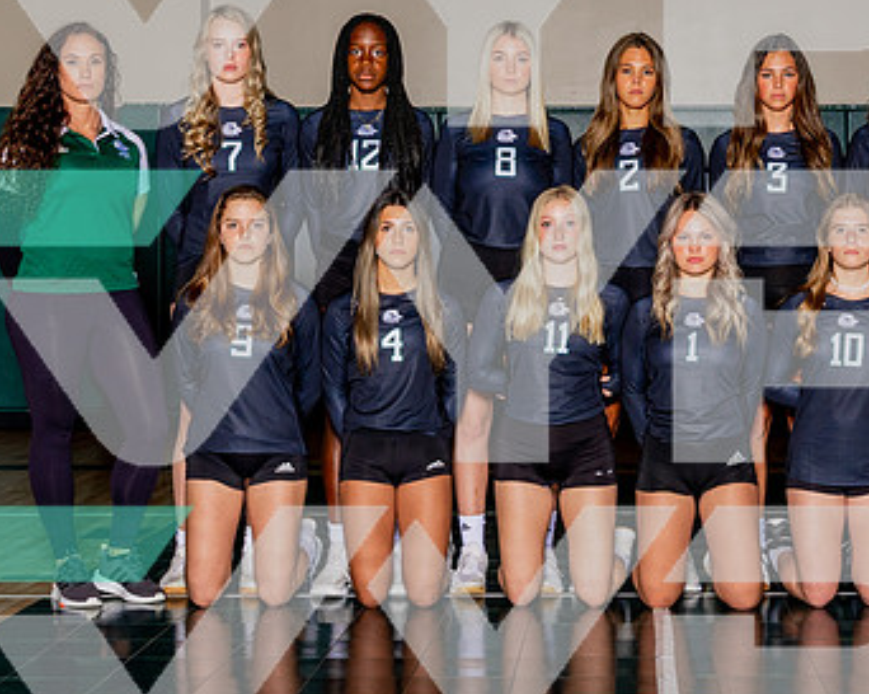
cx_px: 639
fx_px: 2030
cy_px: 235
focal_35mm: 79
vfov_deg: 19.3
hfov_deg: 23.9
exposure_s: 1/200
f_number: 10
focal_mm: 31
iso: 320
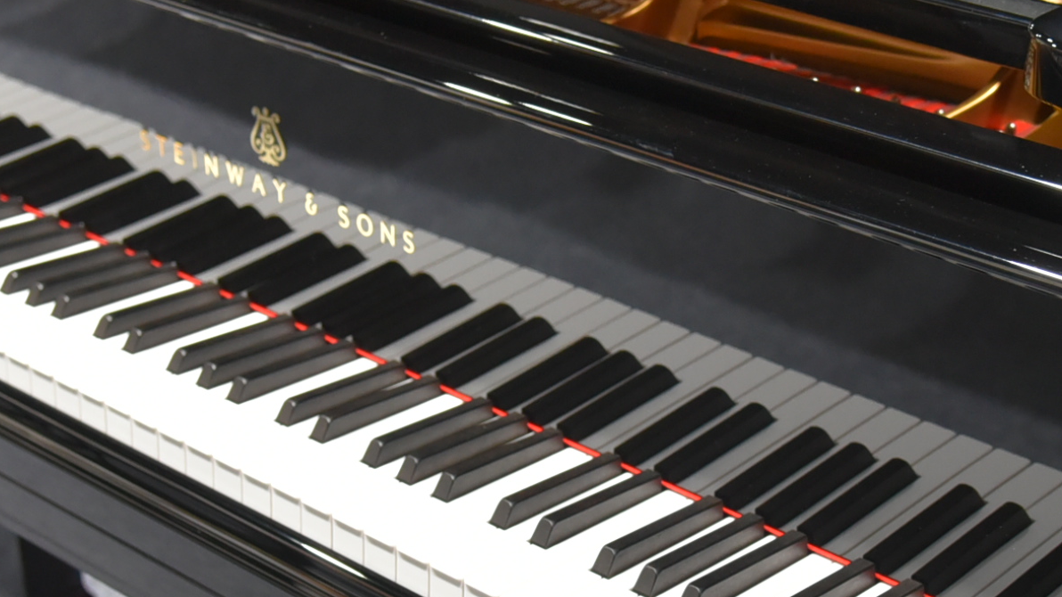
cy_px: 336
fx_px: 2309
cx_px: 601
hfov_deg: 25.9
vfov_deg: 14.7
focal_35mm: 82
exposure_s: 1/60
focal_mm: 31
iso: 2200
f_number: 4
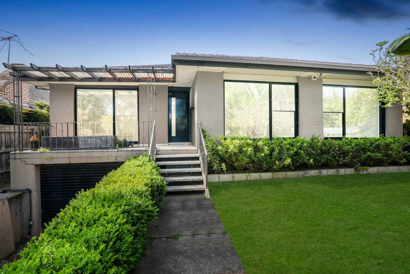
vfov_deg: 70.5
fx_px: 194
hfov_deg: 93.3
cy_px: 137
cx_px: 205
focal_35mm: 17
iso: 125
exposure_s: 1/40
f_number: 8
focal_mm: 17
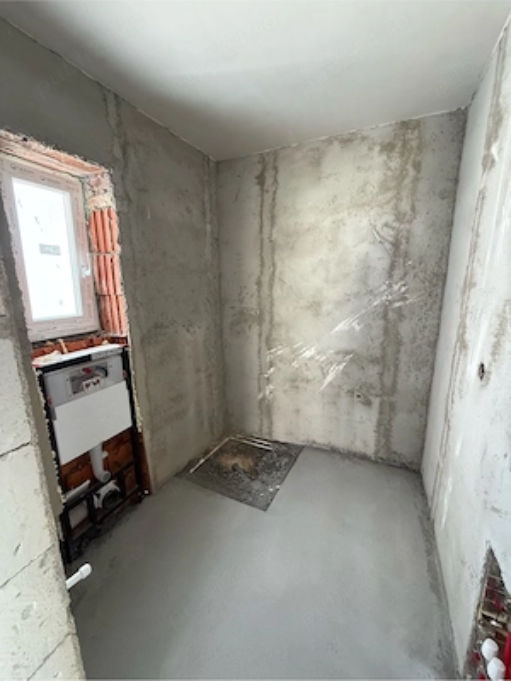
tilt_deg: -10.7
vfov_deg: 102.1
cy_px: 340
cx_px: 256
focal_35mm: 14
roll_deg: +1.3
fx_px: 276
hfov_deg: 85.7
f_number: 2.2
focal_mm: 2.22
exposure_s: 1/60
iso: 500
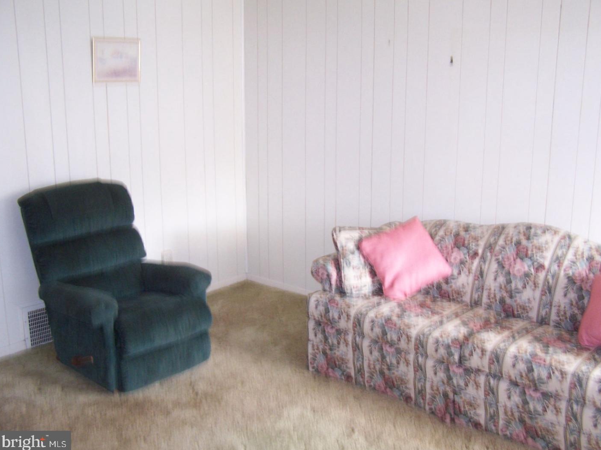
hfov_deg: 47.9
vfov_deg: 36.8
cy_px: 224
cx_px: 305
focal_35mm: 39
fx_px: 677
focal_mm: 6.3
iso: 140
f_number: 2.8
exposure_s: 1/10
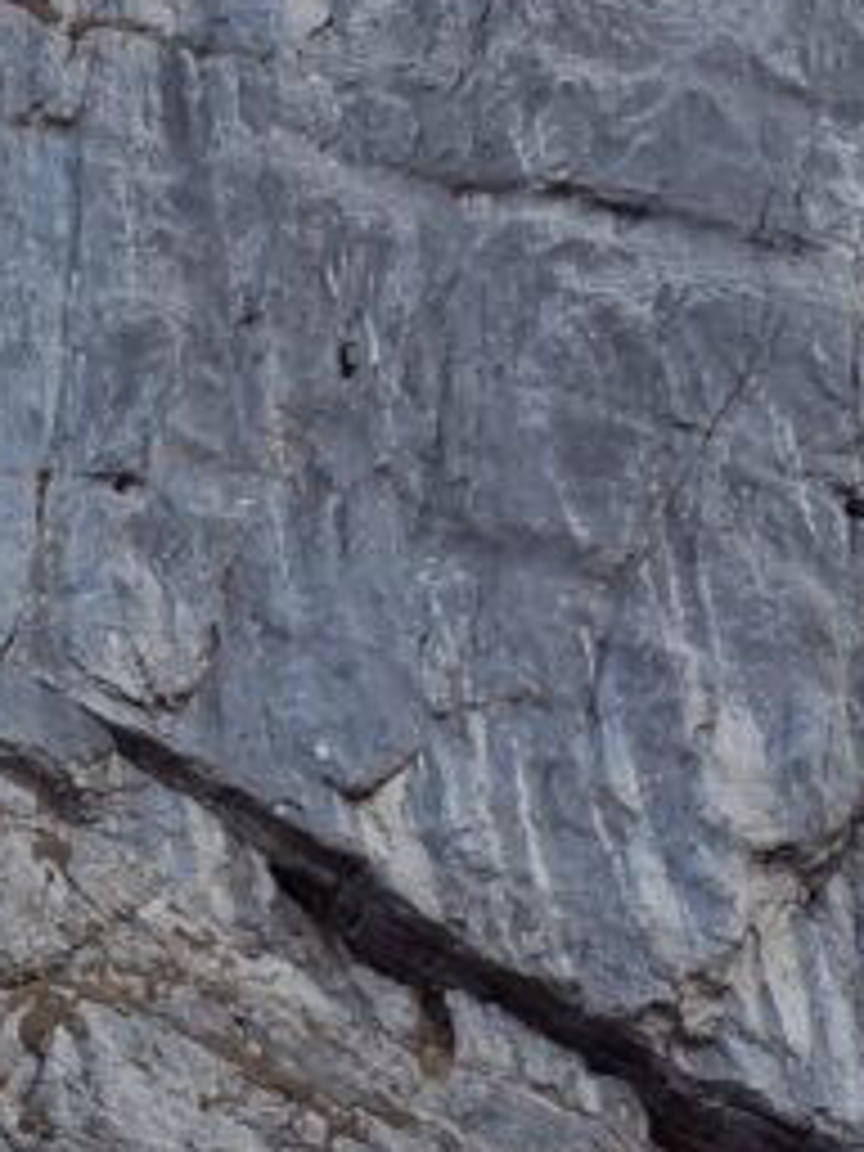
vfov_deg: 18.8
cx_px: -94
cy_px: 302
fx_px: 3461
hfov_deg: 13.9
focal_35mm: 104
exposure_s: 1/784
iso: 112
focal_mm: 4.77
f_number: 1.75
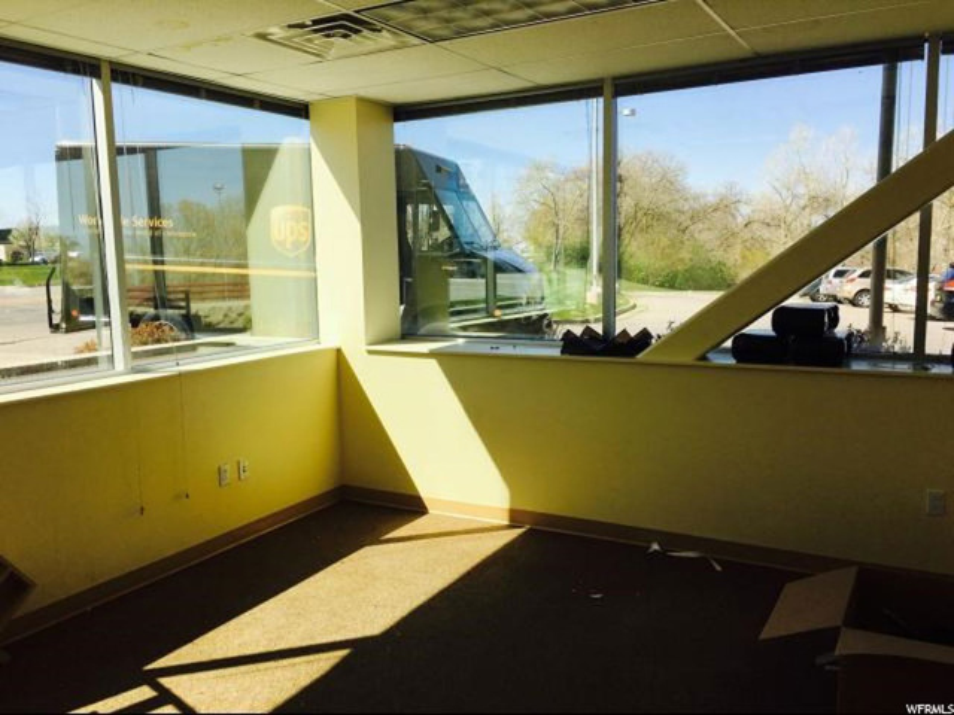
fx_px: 799
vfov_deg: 48.2
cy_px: 358
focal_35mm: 29
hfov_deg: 61.7
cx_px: 477
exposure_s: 1/342
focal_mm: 4.15
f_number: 2.2
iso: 25
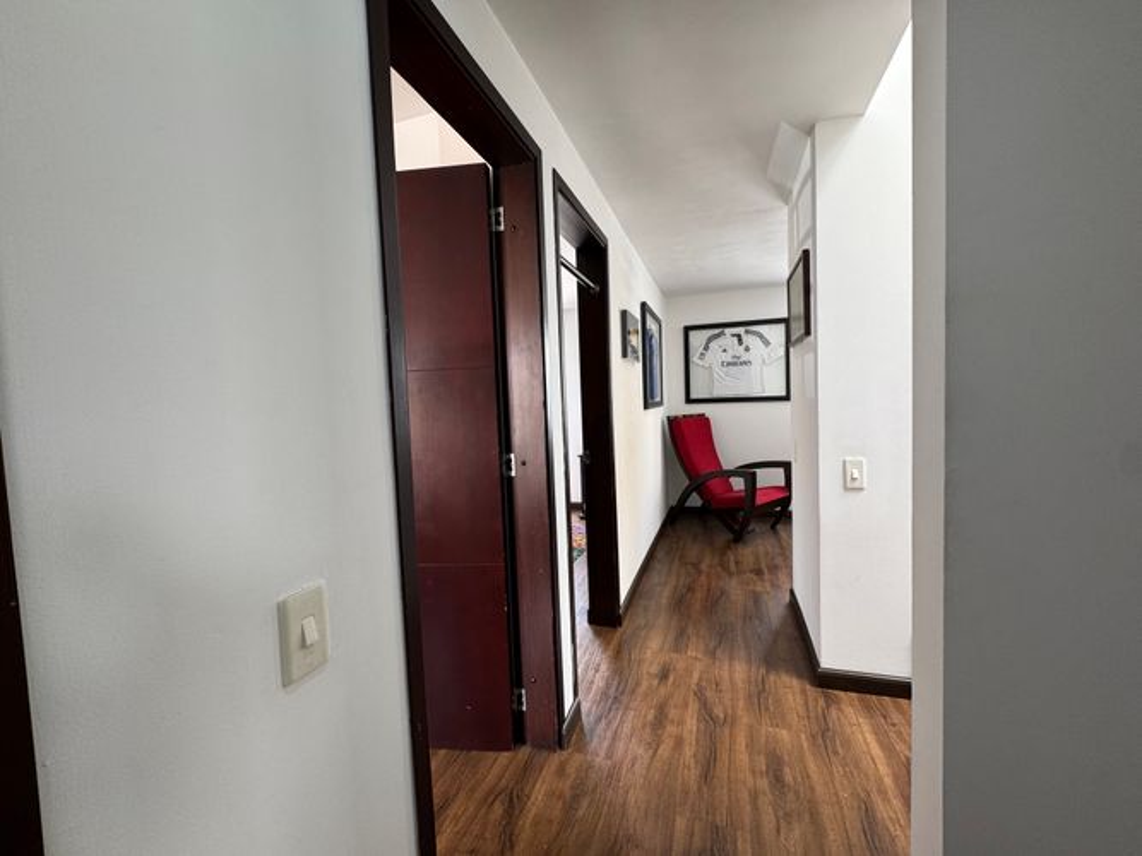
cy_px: 428
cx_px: 571
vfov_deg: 85.7
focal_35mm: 14
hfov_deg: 102.1
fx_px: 462
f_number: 2.2
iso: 100
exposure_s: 1/120
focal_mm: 2.22
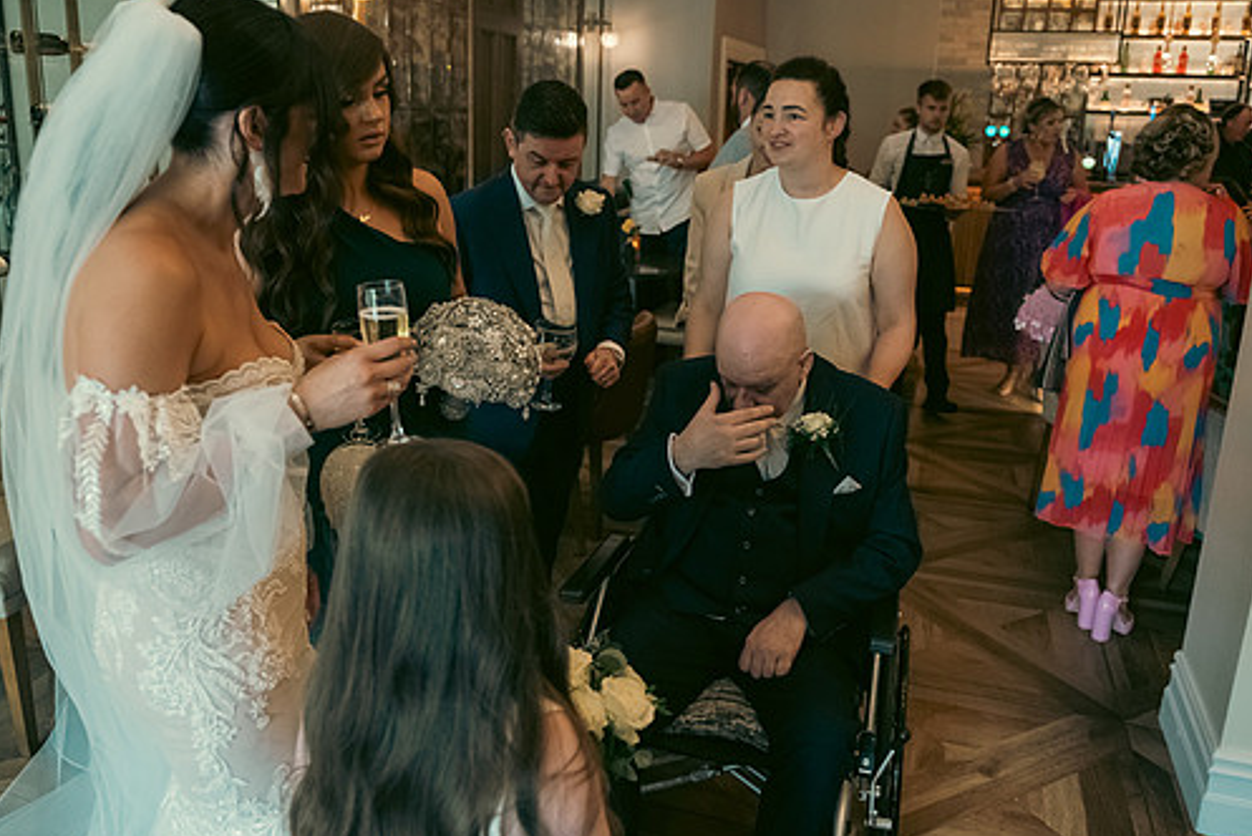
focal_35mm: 28
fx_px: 974
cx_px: 600
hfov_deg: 65.4
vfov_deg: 46.4
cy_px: 371
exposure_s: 1/160
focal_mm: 24
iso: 1600
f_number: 3.5
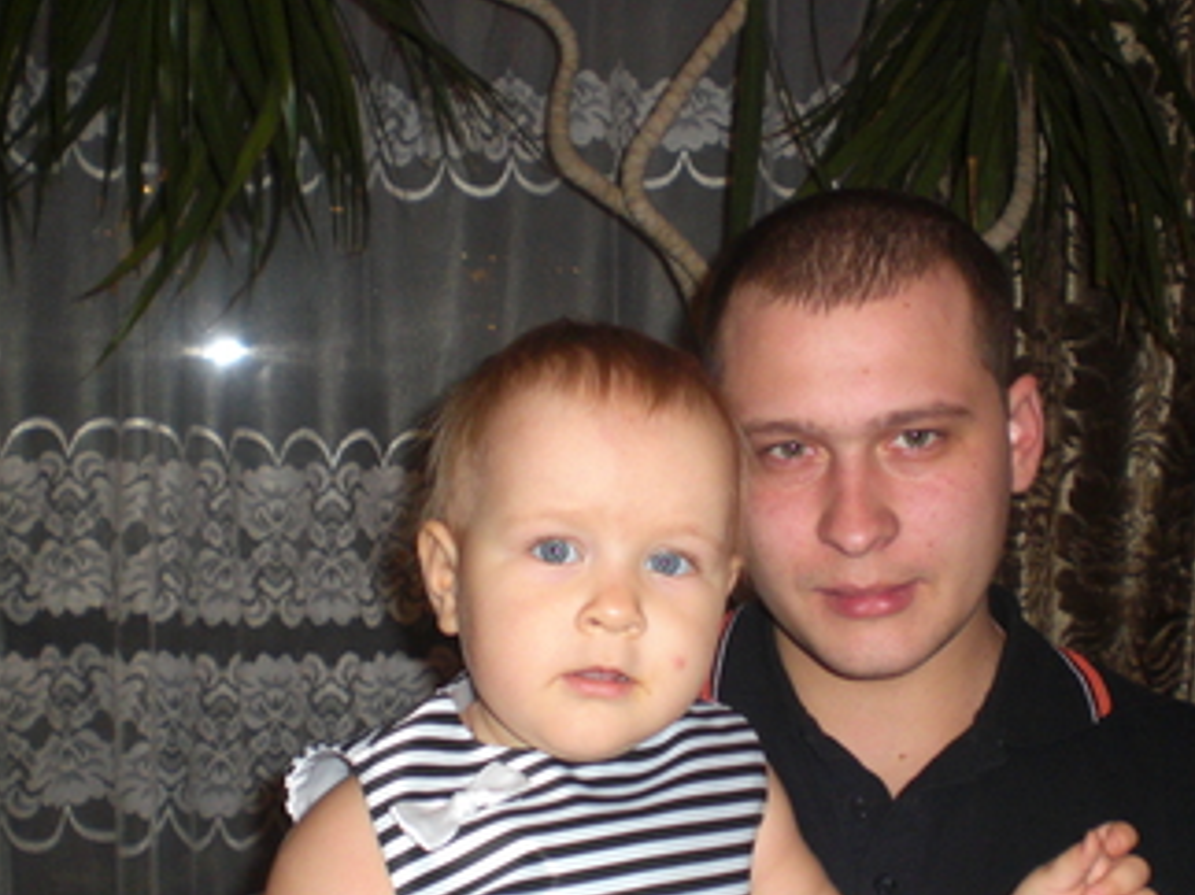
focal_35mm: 53
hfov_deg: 36.0
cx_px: 721
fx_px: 1829
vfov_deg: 27.5
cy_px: 529
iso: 200
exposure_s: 1/60
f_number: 3.1
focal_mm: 6.3
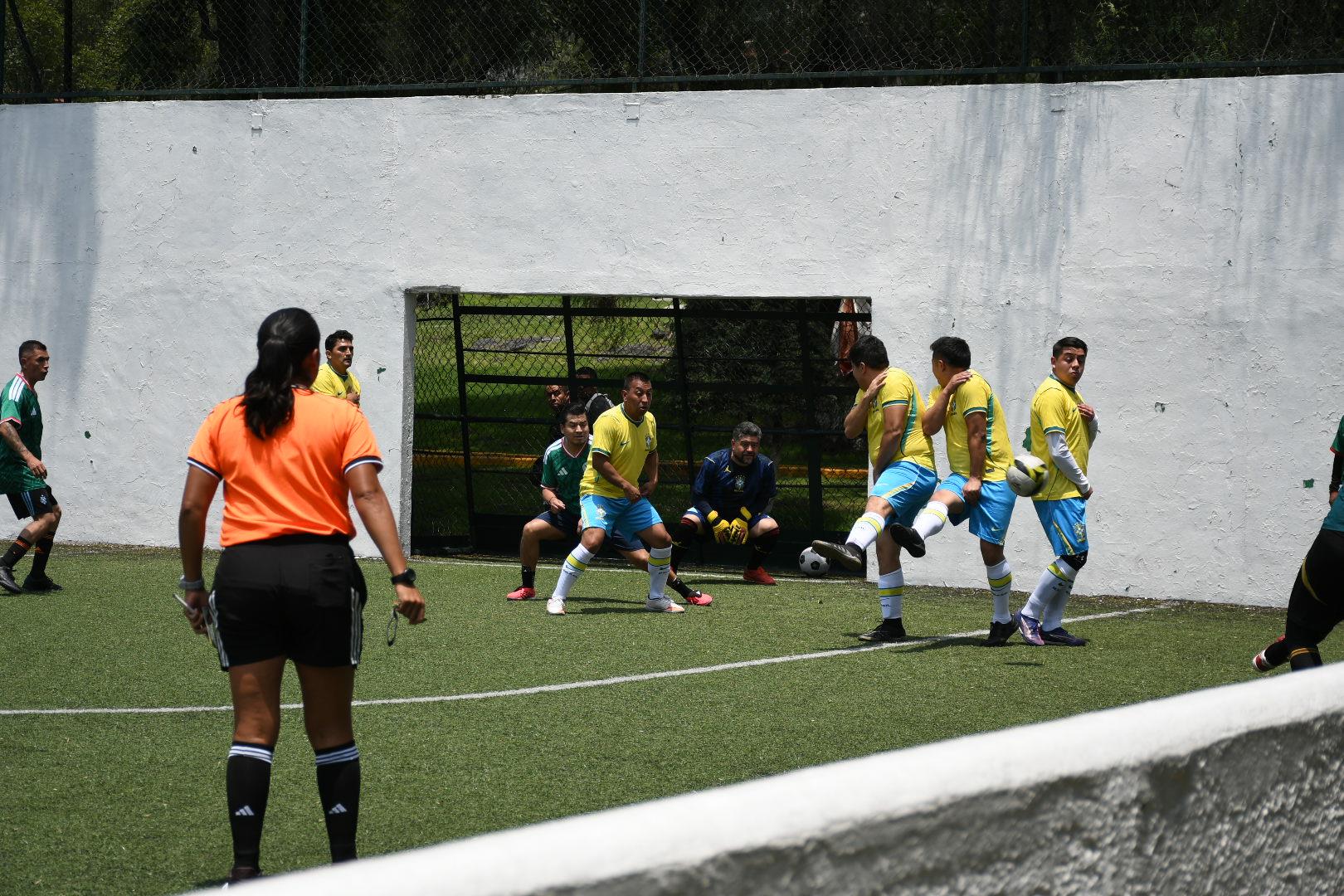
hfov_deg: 24.2
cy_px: 448
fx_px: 3136
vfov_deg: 16.3
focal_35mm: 84
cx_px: 672
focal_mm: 56
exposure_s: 1/1000
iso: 160
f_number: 5
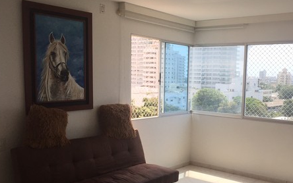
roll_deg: -3.6
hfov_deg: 46.8
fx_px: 336
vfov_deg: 30.5
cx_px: 180
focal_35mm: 42
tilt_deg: -4.8
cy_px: 110
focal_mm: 4.15
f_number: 2.2
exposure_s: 1/842
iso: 32
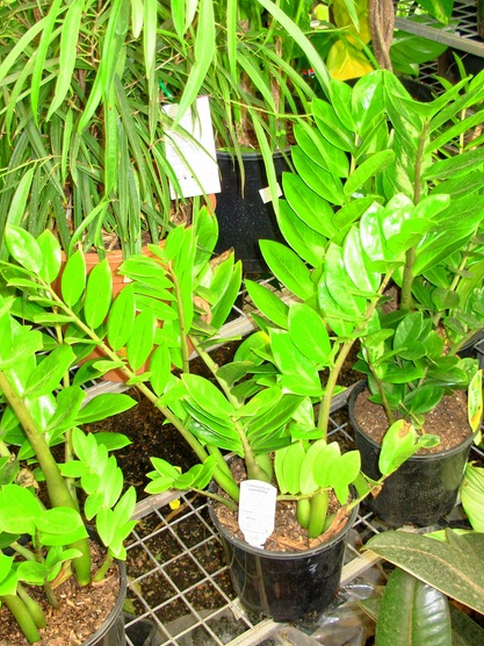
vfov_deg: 45.8
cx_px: 248
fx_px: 764
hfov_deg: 35.1
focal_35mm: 41
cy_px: 323
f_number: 2.9
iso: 50
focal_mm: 6.3
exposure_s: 1/32
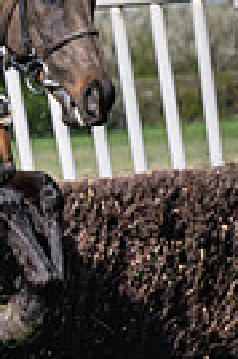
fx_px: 5349
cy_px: 125
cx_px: -325
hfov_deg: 2.5
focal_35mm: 538
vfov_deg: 3.8
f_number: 5
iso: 200
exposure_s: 1/1600
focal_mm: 70
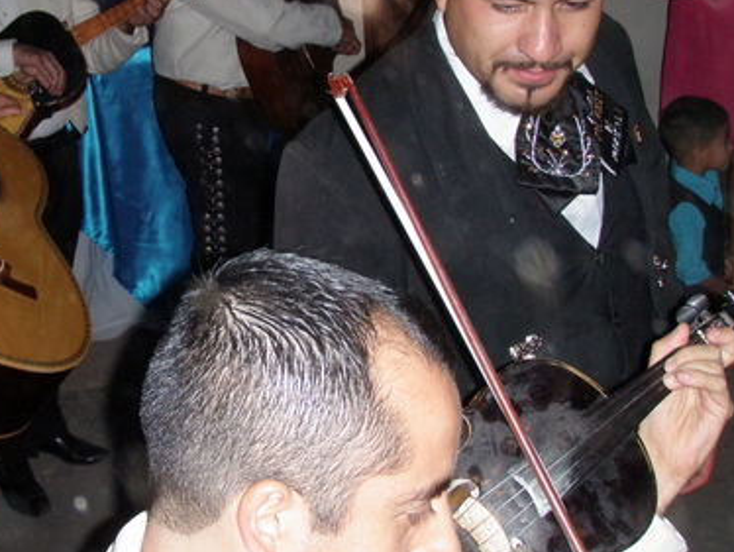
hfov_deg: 29.6
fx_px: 1379
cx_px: 253
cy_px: 196
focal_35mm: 65
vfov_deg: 22.5
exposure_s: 1/30
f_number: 3.5
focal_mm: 6.7
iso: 200
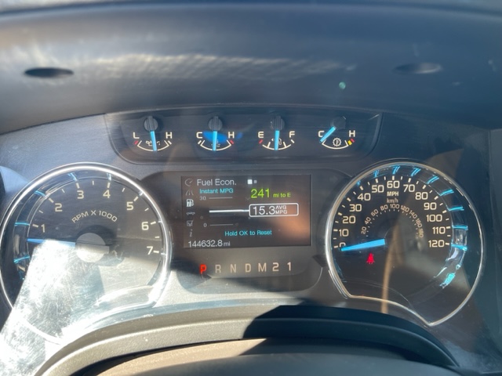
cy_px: 188
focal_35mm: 26
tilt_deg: -27.9
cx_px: 251
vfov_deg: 53.1
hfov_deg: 67.3
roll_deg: +0.5
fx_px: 377
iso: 64
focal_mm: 5.1
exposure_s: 1/121
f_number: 1.6
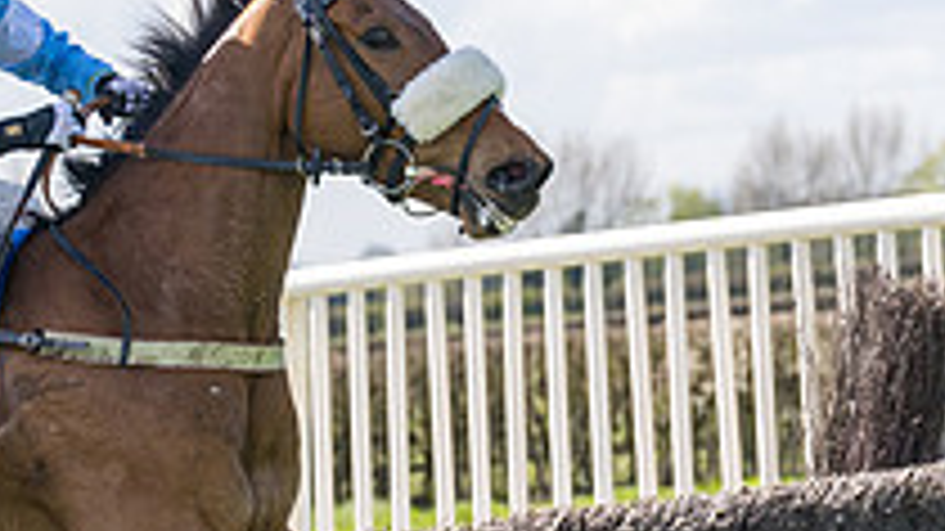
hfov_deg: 7.6
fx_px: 7090
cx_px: 166
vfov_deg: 4.3
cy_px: 562
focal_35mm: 283
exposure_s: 1/2000
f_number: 4
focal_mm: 84
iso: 400
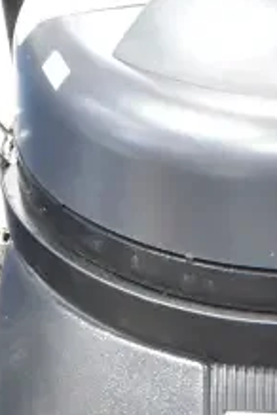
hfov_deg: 12.0
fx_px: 1304
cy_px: 677
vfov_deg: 16.1
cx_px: 269
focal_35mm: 113
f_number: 5
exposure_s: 1/100
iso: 6400
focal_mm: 18
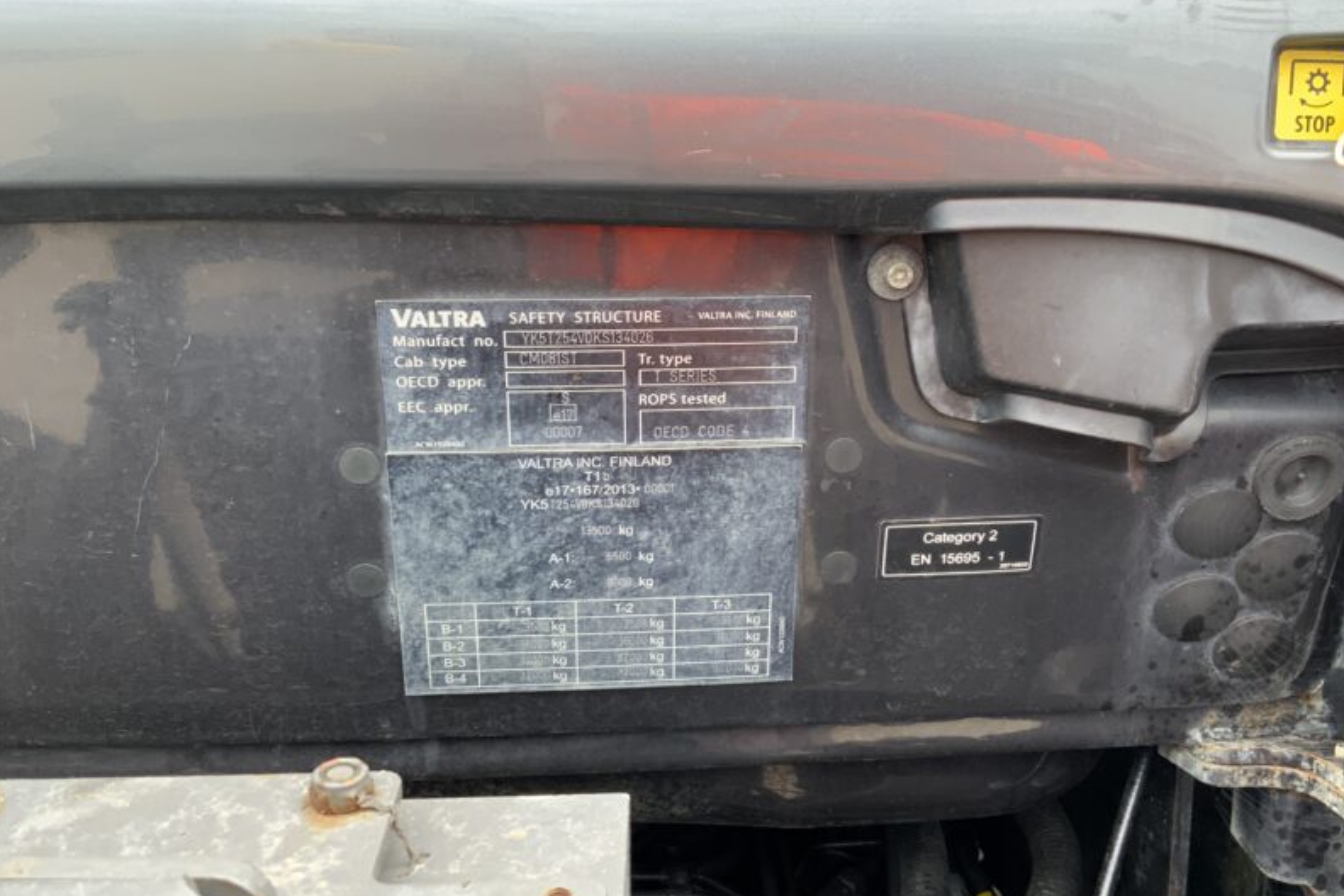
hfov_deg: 49.4
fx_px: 1456
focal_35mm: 39
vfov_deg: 34.2
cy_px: 426
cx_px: 753
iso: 16
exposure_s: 1/126
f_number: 1.8
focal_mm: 3
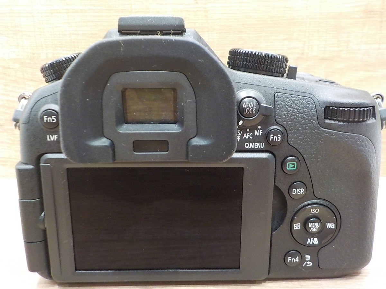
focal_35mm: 30
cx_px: 193
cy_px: 144
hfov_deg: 60.0
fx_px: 335
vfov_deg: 46.8
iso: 400
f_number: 3.3
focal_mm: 4.1
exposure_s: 1/30
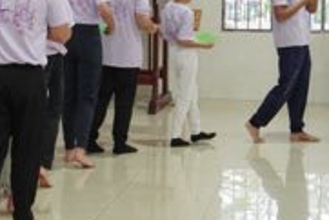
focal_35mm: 107
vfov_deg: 12.7
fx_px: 982
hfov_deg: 18.7
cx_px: 25
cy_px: 13
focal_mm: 27
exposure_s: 1/160
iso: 1250
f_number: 4.5
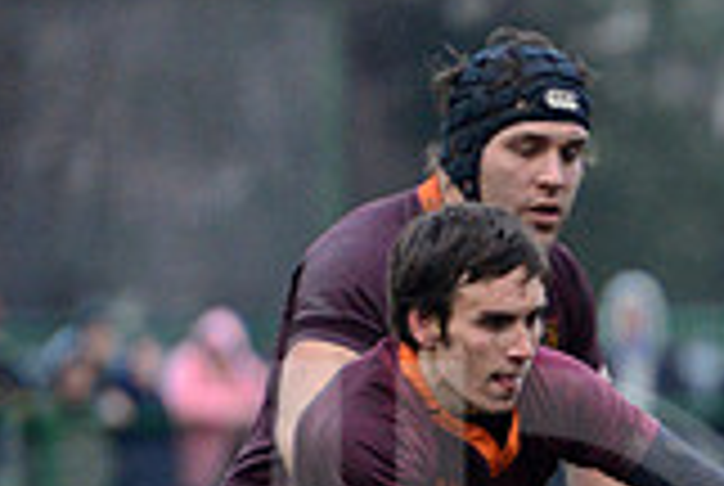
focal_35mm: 1007
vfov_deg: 1.4
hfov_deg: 2.0
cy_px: 700
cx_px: 1286
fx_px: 20289
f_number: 4
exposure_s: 1/500
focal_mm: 280
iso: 2500
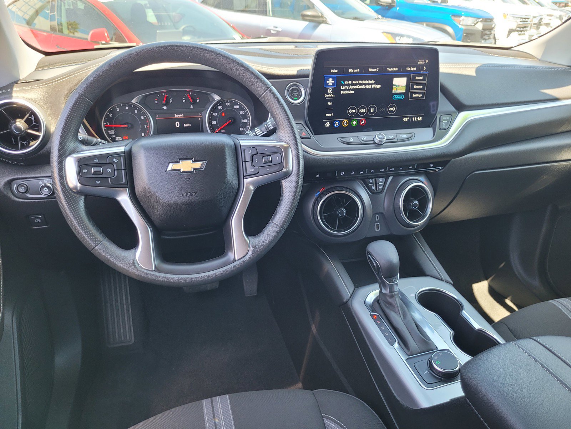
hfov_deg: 67.3
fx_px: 429
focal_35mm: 26
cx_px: 286
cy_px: 214
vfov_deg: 53.1
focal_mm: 5.4
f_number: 1.8
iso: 125
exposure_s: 1/120
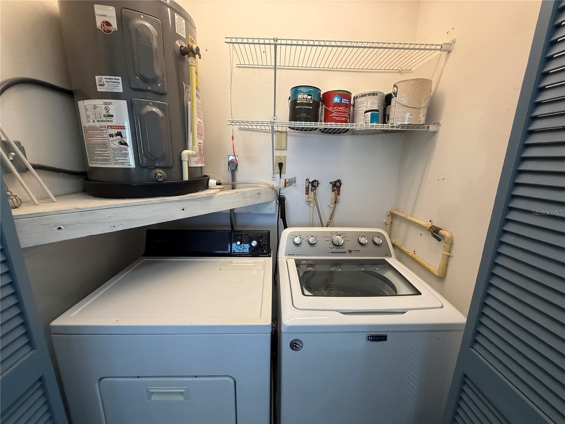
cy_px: 212
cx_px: 282
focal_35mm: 14
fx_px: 229
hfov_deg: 102.1
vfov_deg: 85.7
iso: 320
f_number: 2.2
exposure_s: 1/120
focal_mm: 2.22
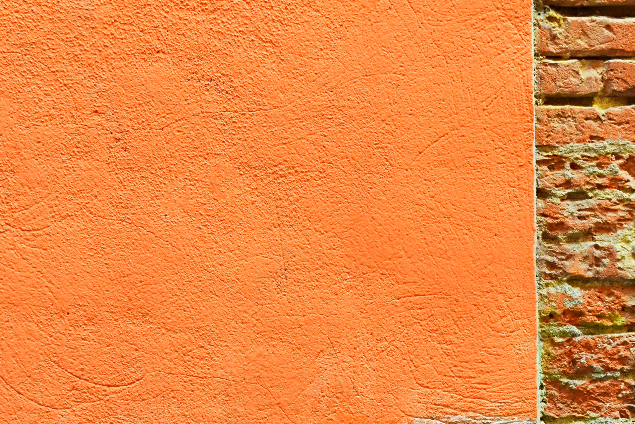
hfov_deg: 12.2
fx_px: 2963
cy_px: 367
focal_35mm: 168
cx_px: 506
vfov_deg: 8.1
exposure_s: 1/160
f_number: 6.3
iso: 400
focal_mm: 55
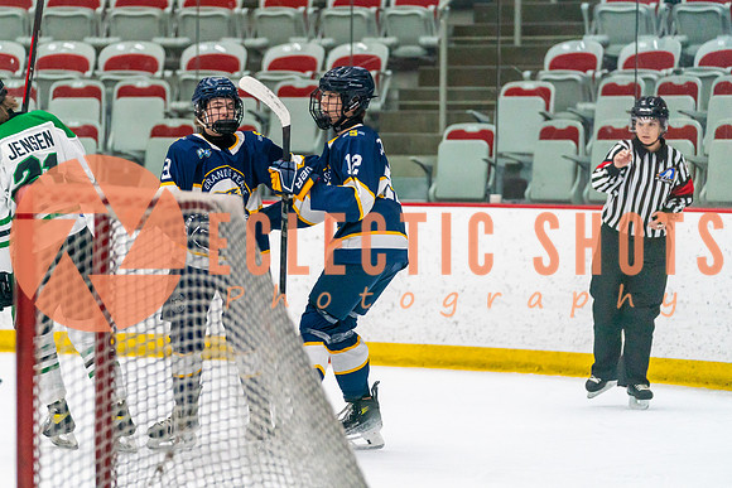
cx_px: 276
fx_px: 3955
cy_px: 244
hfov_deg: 10.6
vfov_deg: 7.1
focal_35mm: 194
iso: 3200
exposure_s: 1/1250
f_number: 2.8
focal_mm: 156
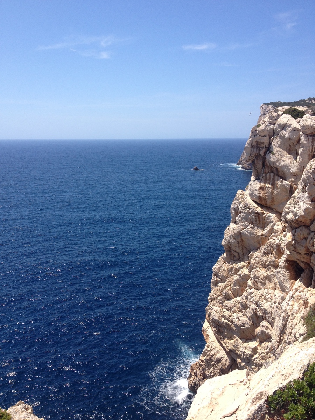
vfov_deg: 52.6
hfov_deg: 40.7
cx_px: 158
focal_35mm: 35
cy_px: 210
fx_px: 425
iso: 50
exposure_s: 1/1346
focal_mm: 4.28
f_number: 2.4
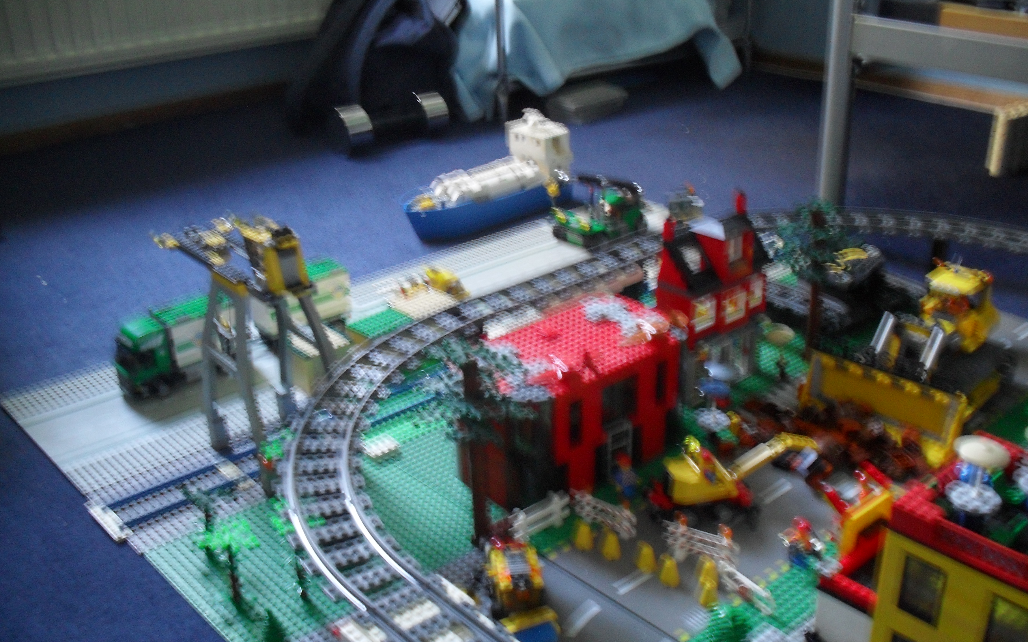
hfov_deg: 51.5
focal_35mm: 38
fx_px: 1065
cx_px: 523
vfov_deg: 33.5
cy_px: 361
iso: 200
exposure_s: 1/3
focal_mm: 6.3
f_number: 3.2
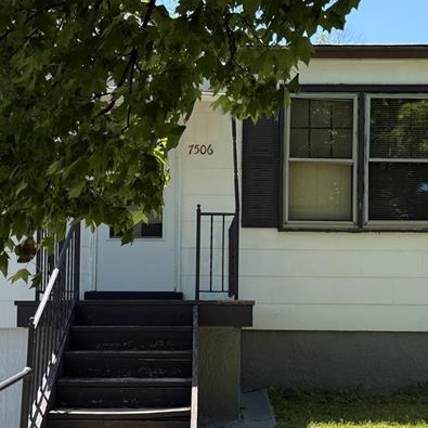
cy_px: 273
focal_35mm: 55
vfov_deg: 30.9
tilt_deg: +3.2
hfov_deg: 31.1
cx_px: 208
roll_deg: -0.5
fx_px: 769
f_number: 1.78
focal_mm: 6.76
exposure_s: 1/1949
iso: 100
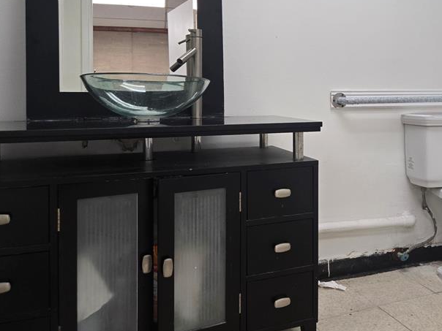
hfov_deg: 45.7
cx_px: 345
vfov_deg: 36.2
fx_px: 498
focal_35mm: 39
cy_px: 96
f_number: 1.8
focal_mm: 5.4
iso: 125
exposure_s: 1/120
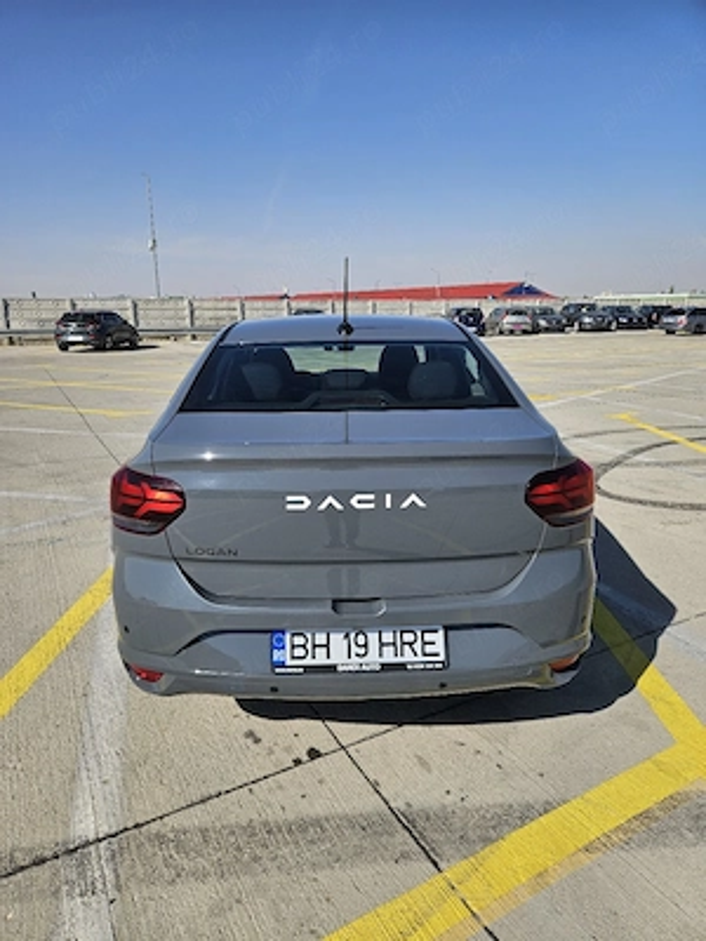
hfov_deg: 58.9
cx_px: 353
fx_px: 625
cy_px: 470
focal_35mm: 23
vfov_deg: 73.9
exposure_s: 1/2500
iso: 25
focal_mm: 5.4
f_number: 1.8
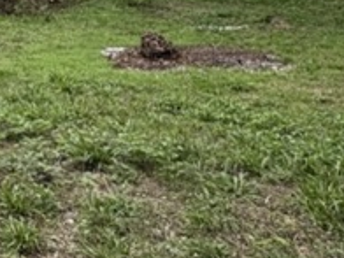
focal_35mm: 57
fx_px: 566
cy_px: -146
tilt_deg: +15.0
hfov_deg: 24.1
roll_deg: +0.0
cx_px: -209
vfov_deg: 21.1
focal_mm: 2.22
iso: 50
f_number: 2.2
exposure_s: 1/1748
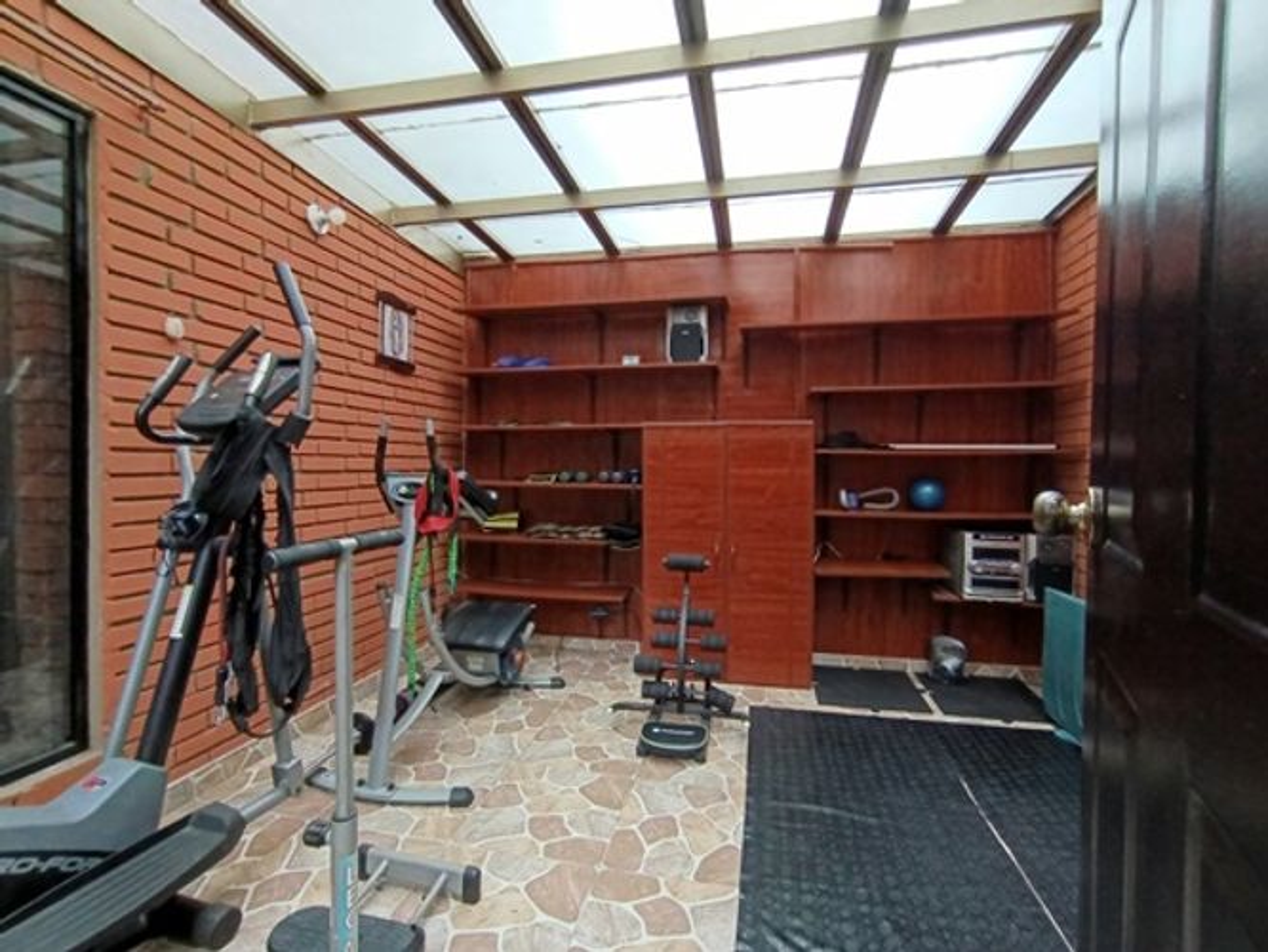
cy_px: 476
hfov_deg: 94.5
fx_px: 586
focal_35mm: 16
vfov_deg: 78.1
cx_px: 634
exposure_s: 1/60
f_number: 2.2
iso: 160
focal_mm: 1.65
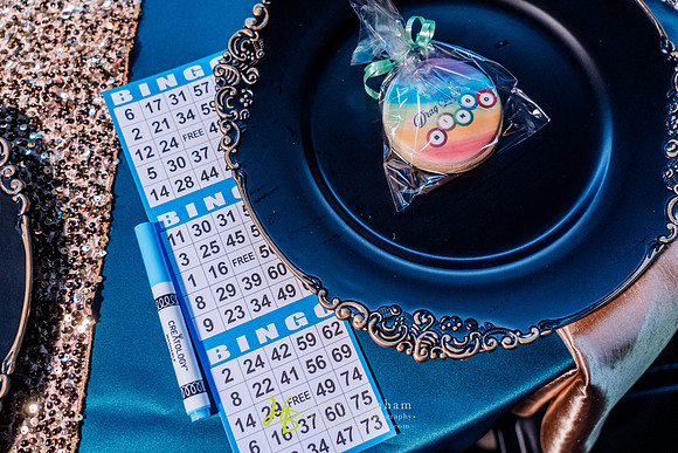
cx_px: 339
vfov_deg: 37.9
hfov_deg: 54.4
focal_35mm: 35
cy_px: 226
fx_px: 659
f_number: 4
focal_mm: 35
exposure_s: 1/200
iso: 2000
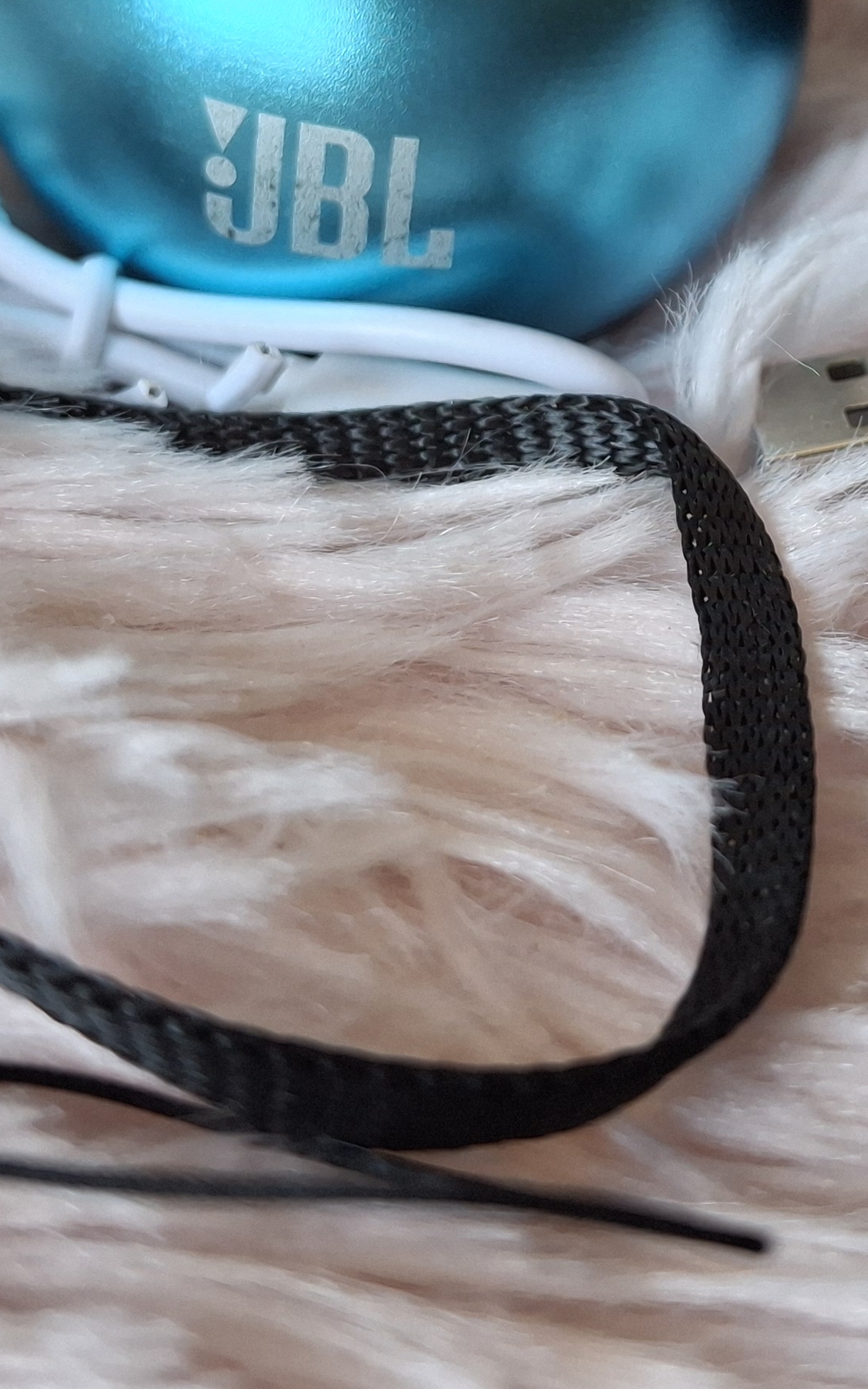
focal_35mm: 61
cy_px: 350
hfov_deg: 21.1
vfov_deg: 32.8
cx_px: 688
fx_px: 2308
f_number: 1.8
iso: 200
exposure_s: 1/60
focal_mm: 4.69
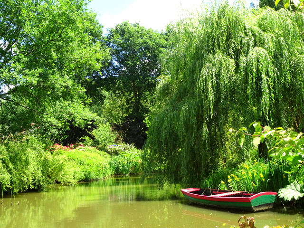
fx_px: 422
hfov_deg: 39.7
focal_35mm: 48
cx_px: 152
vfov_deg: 30.3
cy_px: 114
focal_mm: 8.18
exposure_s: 1/160
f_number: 4.5
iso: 80
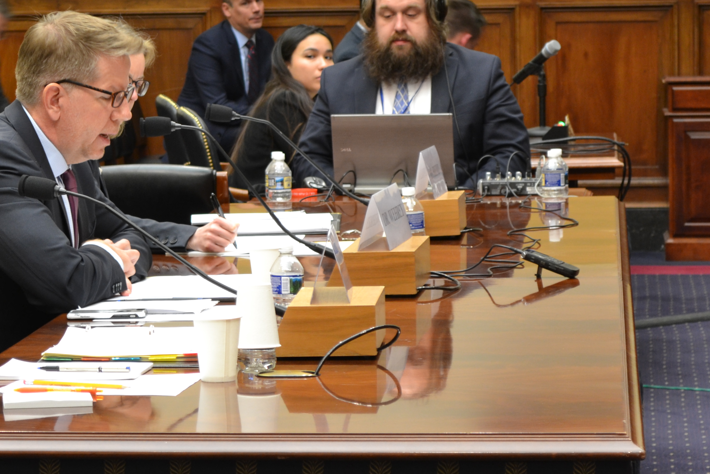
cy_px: 200
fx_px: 3056
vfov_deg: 8.9
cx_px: 108
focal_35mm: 155
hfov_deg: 13.2
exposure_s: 1/15
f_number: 5.6
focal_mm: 55
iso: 400
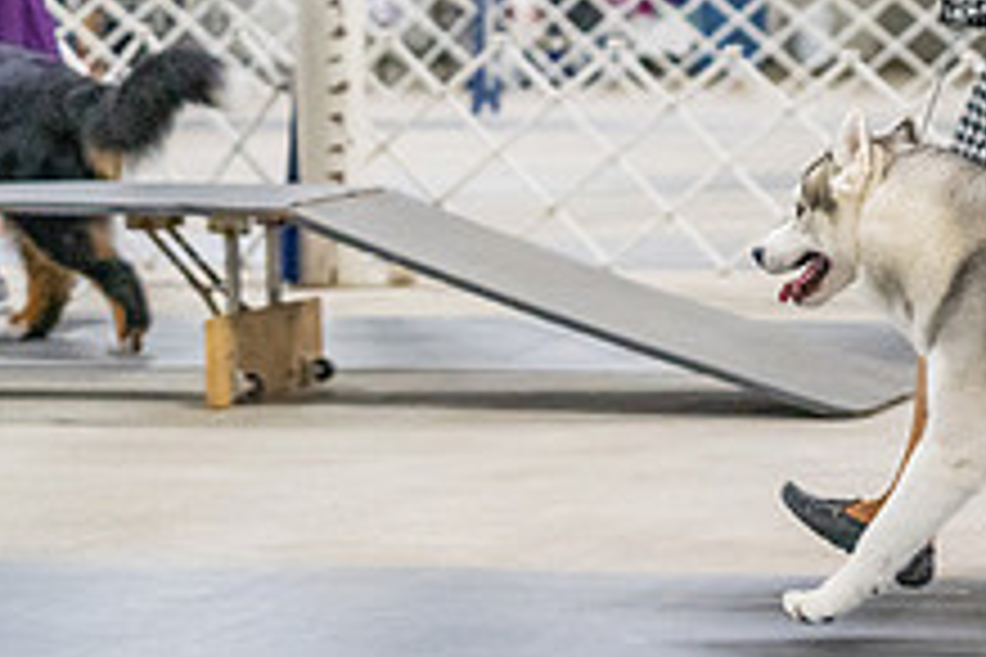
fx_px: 5067
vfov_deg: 7.4
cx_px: 1139
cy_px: 2
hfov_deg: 10.9
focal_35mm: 185
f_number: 3.2
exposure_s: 1/320
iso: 6400
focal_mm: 70
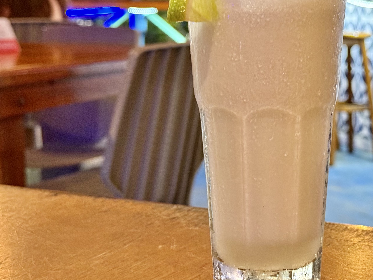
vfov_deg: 19.1
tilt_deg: -7.5
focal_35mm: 77
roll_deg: -0.5
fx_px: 830
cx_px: 283
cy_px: 114
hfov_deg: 25.0
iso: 500
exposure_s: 1/30
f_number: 1.78
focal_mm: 6.76
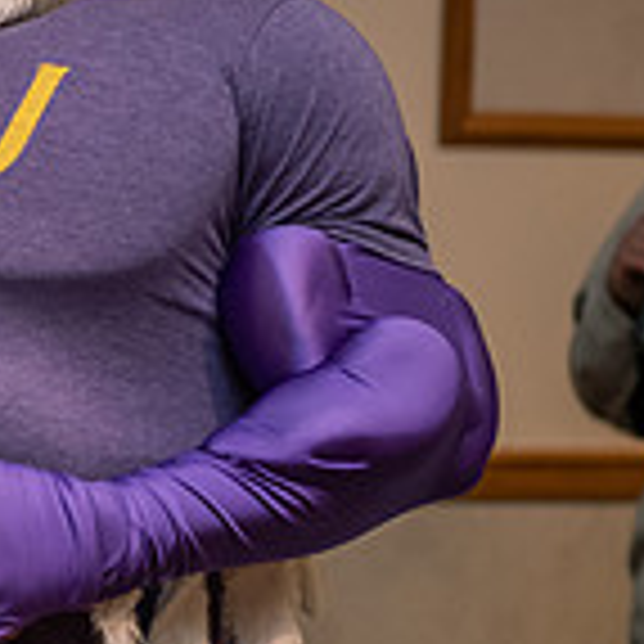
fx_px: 5094
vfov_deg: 7.2
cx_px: -545
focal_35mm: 242
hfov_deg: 7.0
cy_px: 214
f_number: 3.2
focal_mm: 70
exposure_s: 1/160
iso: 1600
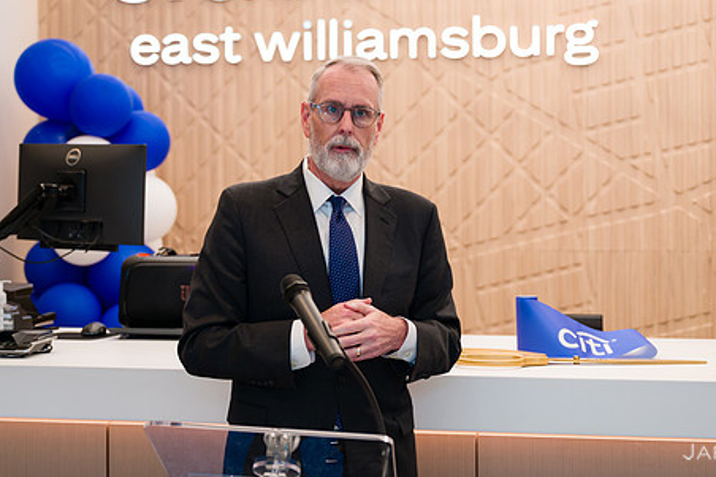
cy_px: 182
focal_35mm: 73
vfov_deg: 18.6
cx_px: 385
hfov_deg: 27.7
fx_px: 1451
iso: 400
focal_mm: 55
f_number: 3.2
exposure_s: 1/200
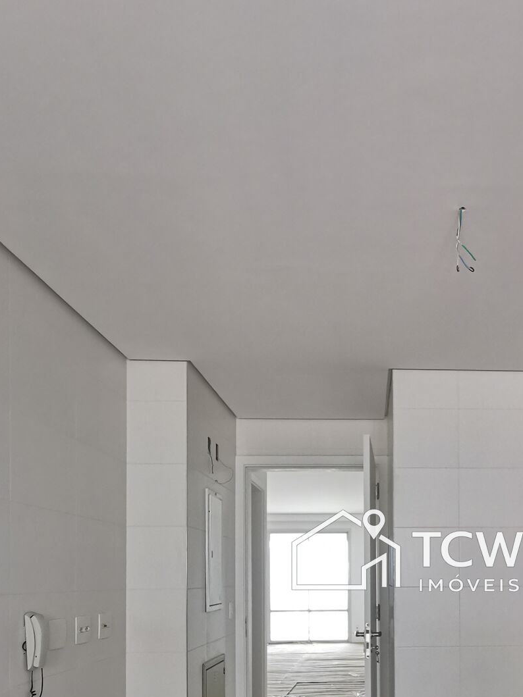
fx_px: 584
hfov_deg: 46.4
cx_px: 397
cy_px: 568
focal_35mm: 29
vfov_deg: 56.7
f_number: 2.2
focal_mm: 2.35
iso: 125
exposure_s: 1/50
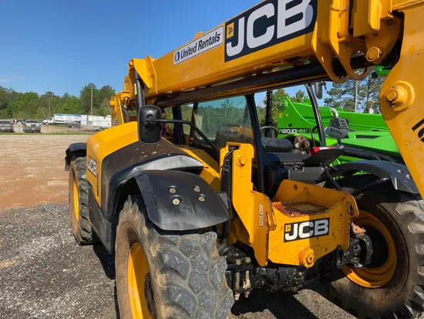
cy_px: 160
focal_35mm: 28
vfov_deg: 49.8
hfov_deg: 63.4
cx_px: 212
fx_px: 343
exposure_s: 1/1350
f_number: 1.8
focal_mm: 3.99
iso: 20
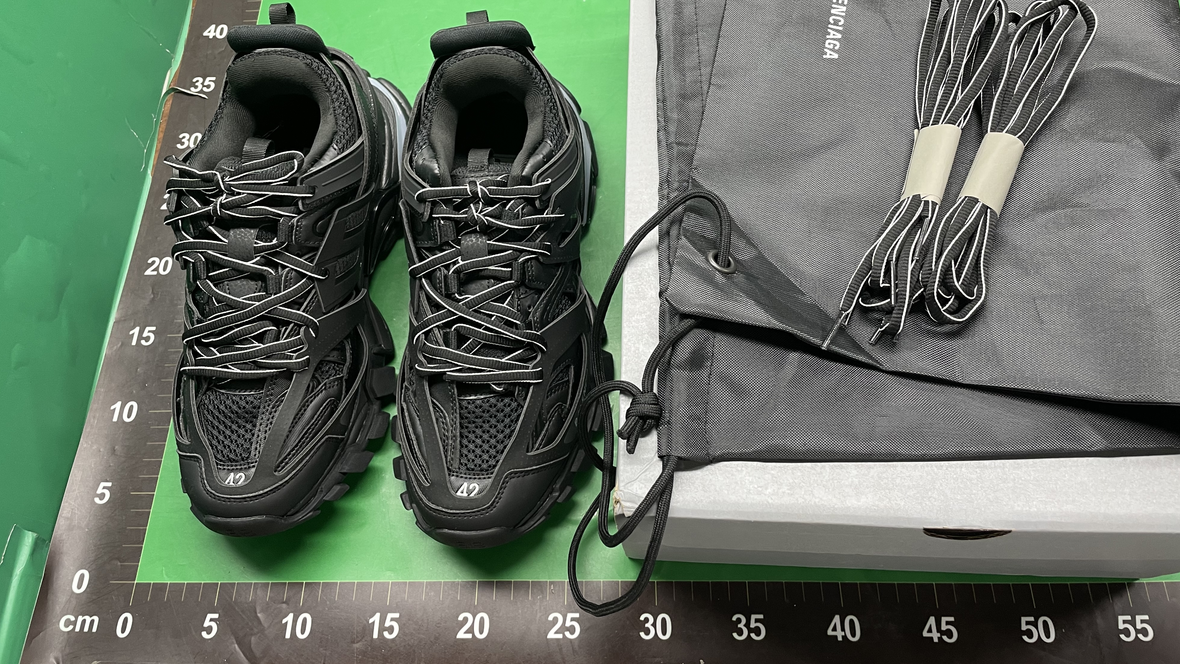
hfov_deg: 66.1
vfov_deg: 39.7
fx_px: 907
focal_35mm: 29
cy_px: 223
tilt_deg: -61.6
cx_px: 581
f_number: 1.6
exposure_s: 1/50
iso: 80
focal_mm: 4.2
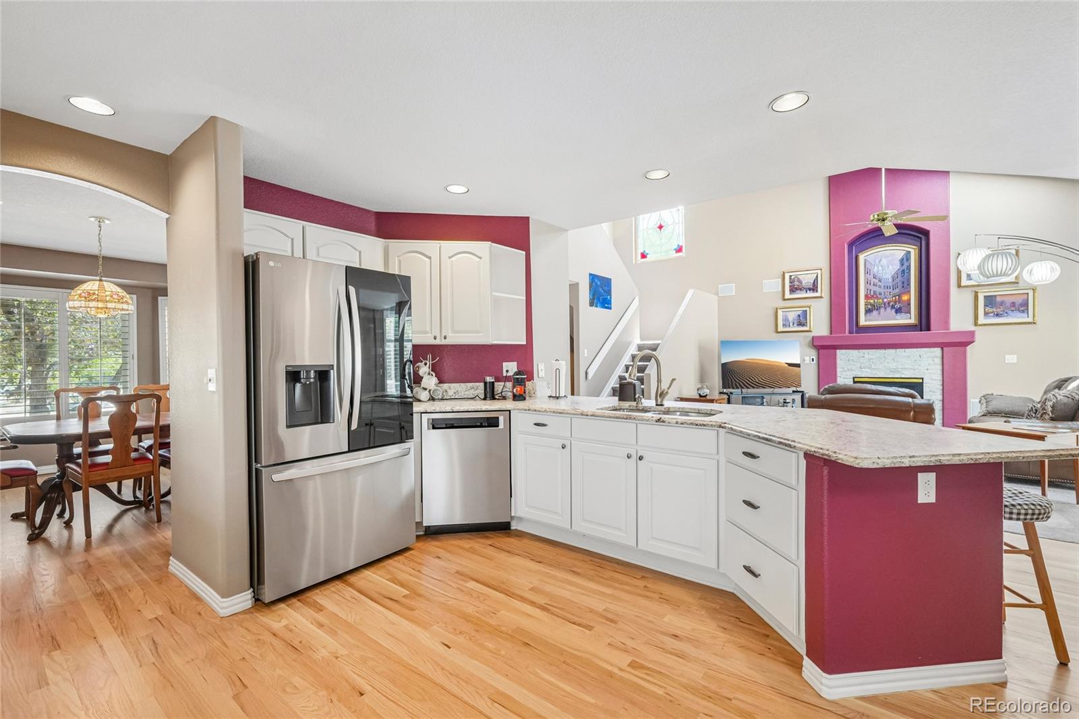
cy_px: 360
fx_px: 449
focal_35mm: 15
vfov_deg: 77.3
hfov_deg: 100.4
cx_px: 540
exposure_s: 1/13
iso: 800
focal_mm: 10
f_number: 8
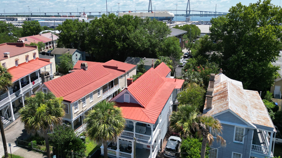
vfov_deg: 42.7
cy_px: 65
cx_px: 140
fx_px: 202
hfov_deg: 69.9
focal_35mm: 27
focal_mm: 6.72
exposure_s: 1/2500
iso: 110
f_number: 1.7
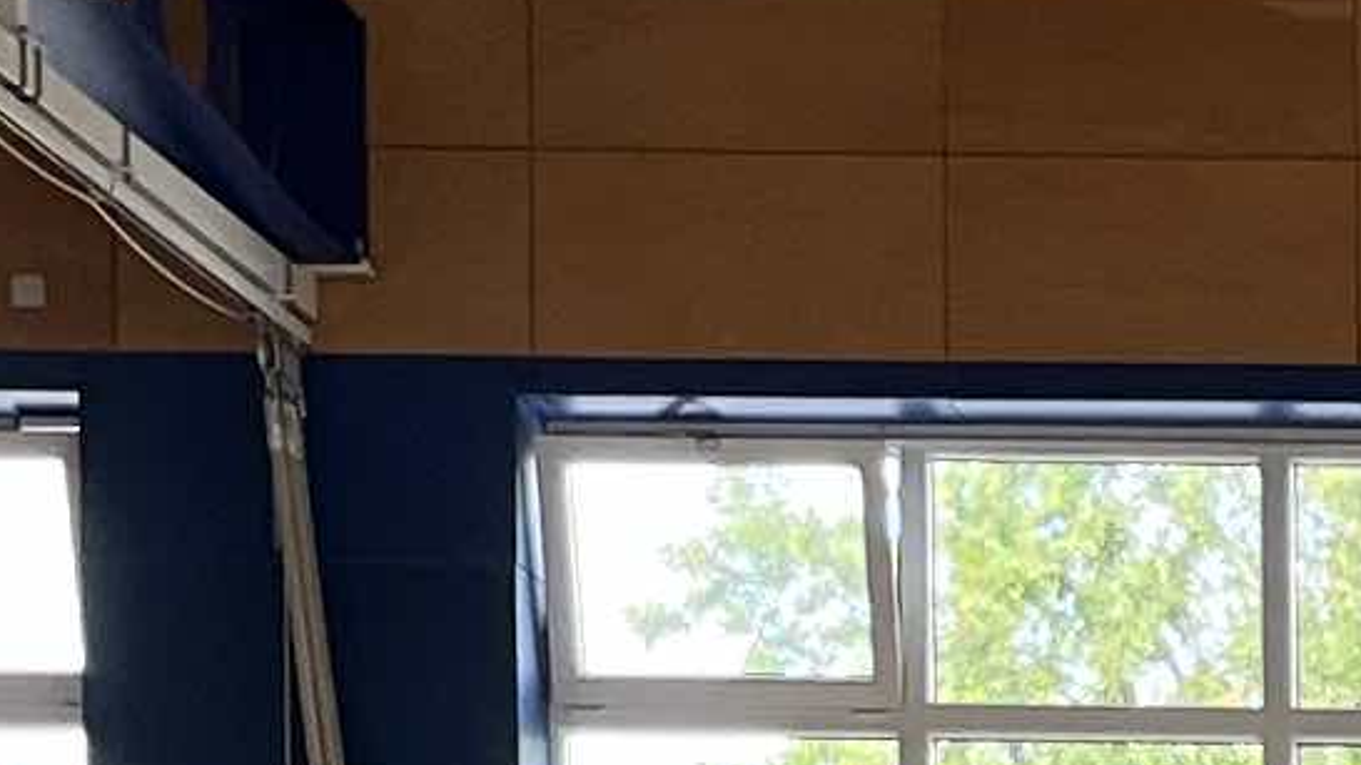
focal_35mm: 209
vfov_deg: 5.5
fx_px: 7542
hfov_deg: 9.6
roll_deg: +0.8
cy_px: 2218
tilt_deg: -1.8
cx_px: 2700
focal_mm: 5.1
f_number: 1.6
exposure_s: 1/121
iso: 80
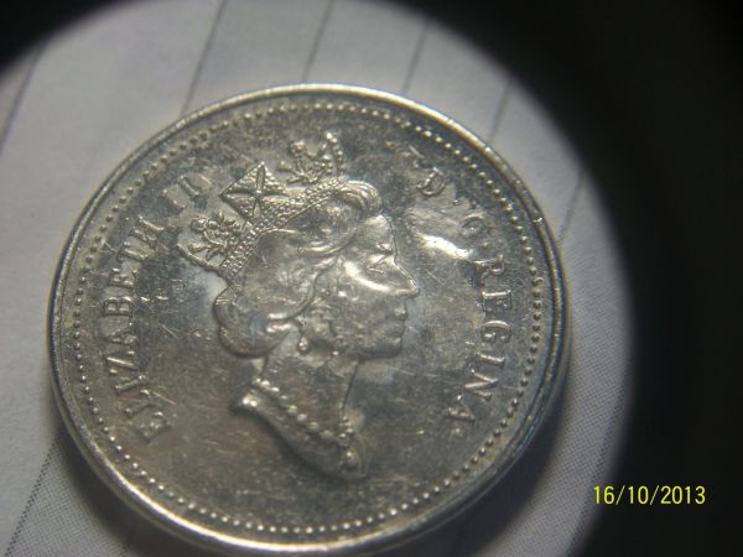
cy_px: 278
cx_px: 372
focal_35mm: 77
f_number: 4.6
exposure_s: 1/125
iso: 83
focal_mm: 13.7
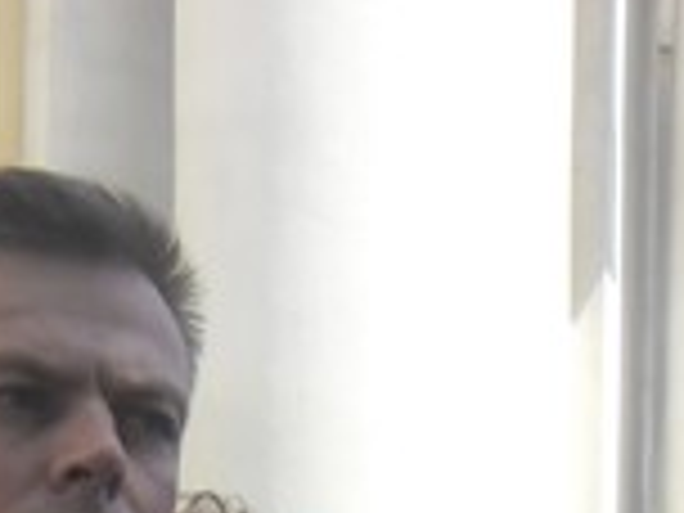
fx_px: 3359
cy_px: 1168
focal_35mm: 170
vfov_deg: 8.1
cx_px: -108
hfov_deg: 11.4
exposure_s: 1/267
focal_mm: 6.6
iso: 80
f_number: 4
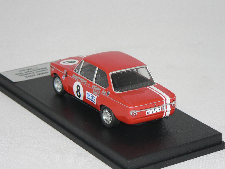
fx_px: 955
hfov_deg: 13.4
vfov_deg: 10.1
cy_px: 84
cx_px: 112
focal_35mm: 147
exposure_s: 1/60
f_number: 3.2
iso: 80
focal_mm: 24.6
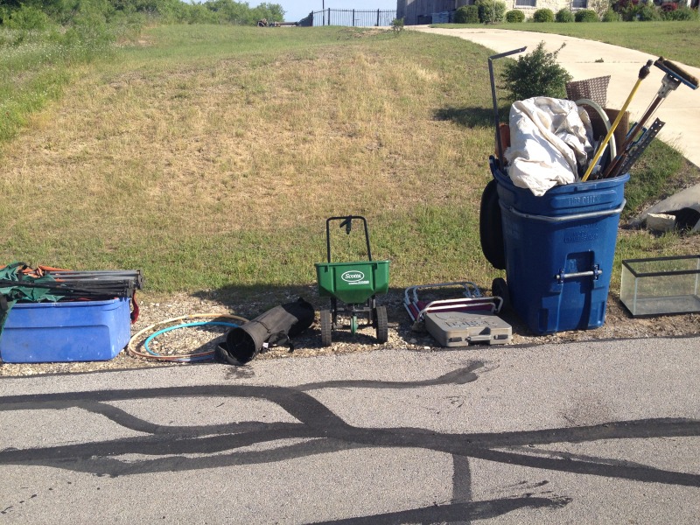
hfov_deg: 52.6
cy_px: 262
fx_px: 708
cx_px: 350
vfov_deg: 40.7
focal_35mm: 35
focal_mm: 4.28
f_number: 2.4
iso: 50
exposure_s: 1/1284
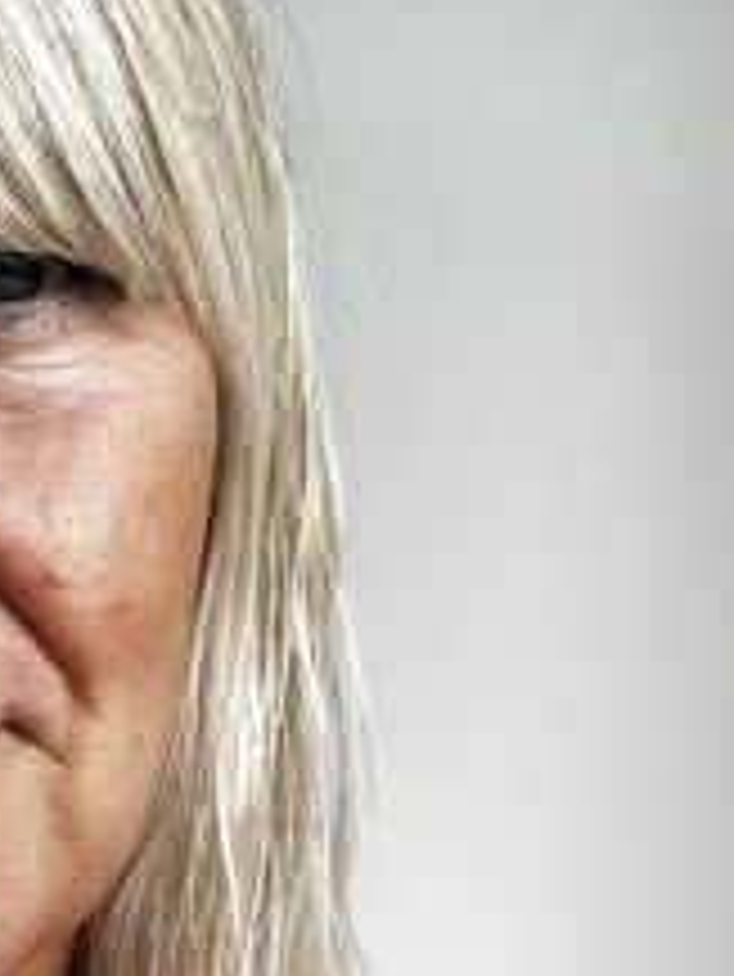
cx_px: -212
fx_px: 2344
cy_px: 607
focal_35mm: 83
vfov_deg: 23.5
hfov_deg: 16.8
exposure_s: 1/60
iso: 125
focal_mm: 2.71
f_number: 2.2
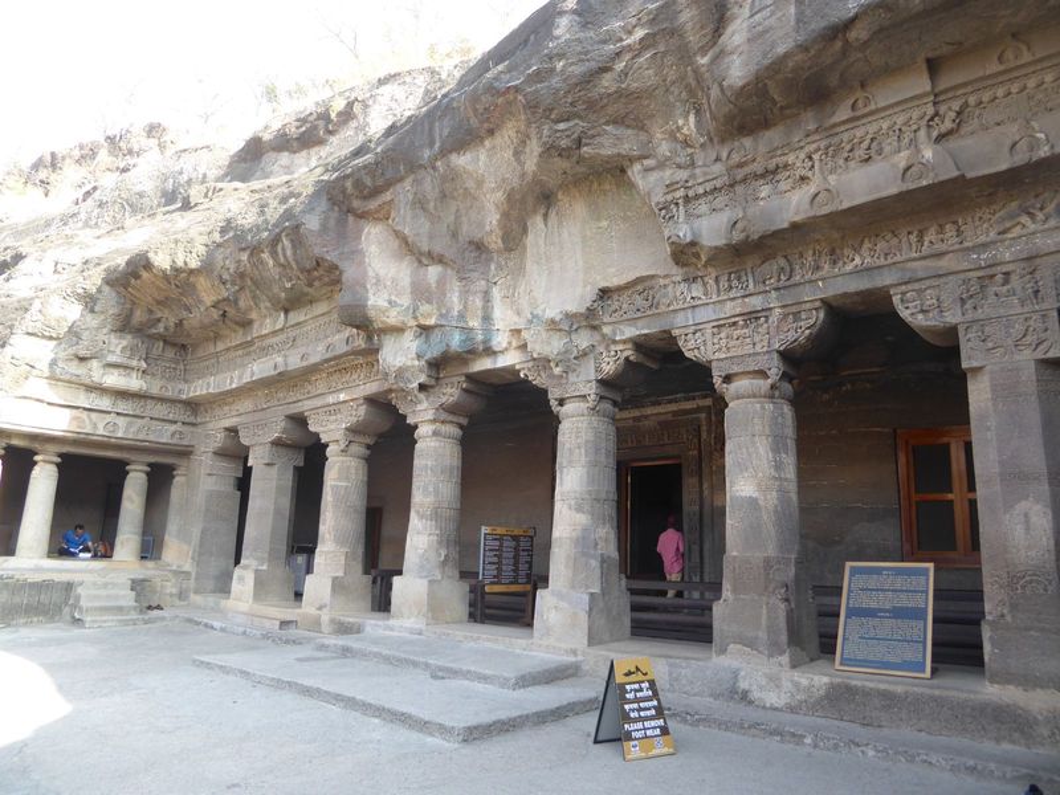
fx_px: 735
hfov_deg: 71.6
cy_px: 398
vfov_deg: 56.8
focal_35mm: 24
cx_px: 530
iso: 80
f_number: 3.3
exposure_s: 1/80
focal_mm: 4.3
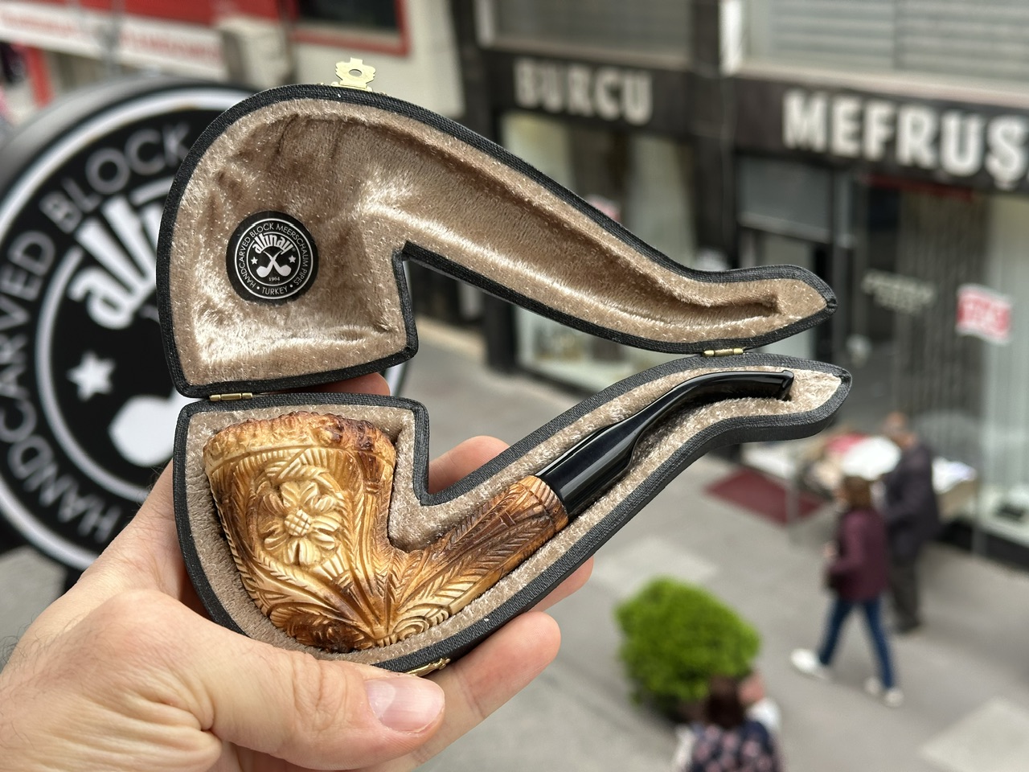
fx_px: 1427
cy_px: 386
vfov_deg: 30.3
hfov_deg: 39.7
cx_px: 514
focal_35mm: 48
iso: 64
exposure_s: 1/182
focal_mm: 6.86
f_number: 1.78
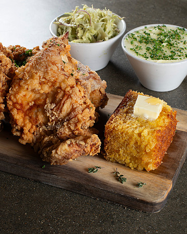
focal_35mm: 71
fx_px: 493
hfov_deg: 21.4
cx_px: 108
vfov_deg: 26.7
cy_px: 117
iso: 200
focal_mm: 50
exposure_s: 1/250
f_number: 10
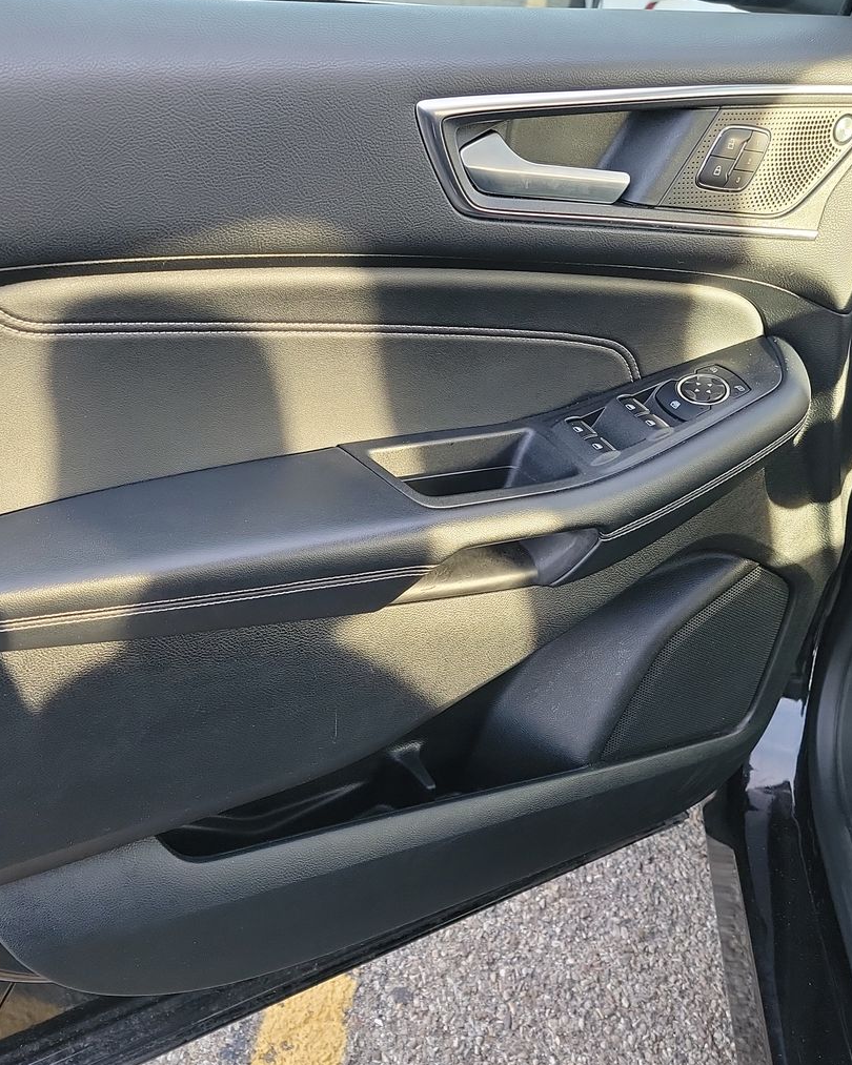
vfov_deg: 49.1
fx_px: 1167
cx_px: 268
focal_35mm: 37
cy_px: 524
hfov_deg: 39.5
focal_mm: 6.7
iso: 110
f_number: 1.8
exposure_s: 1/59
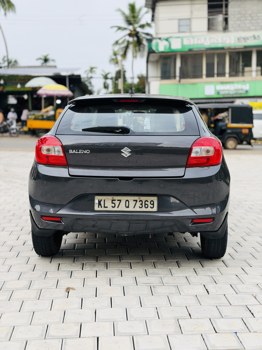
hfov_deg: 30.3
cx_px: 131
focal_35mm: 48
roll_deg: +0.8
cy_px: 175
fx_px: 484
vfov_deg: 39.7
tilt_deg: -5.6
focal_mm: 6.76
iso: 80
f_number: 1.78
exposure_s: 1/762
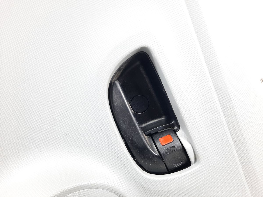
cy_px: 98
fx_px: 190
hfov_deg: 69.4
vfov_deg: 54.9
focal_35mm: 25
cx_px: 132
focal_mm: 4.6
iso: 125
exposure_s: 1/50
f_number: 2
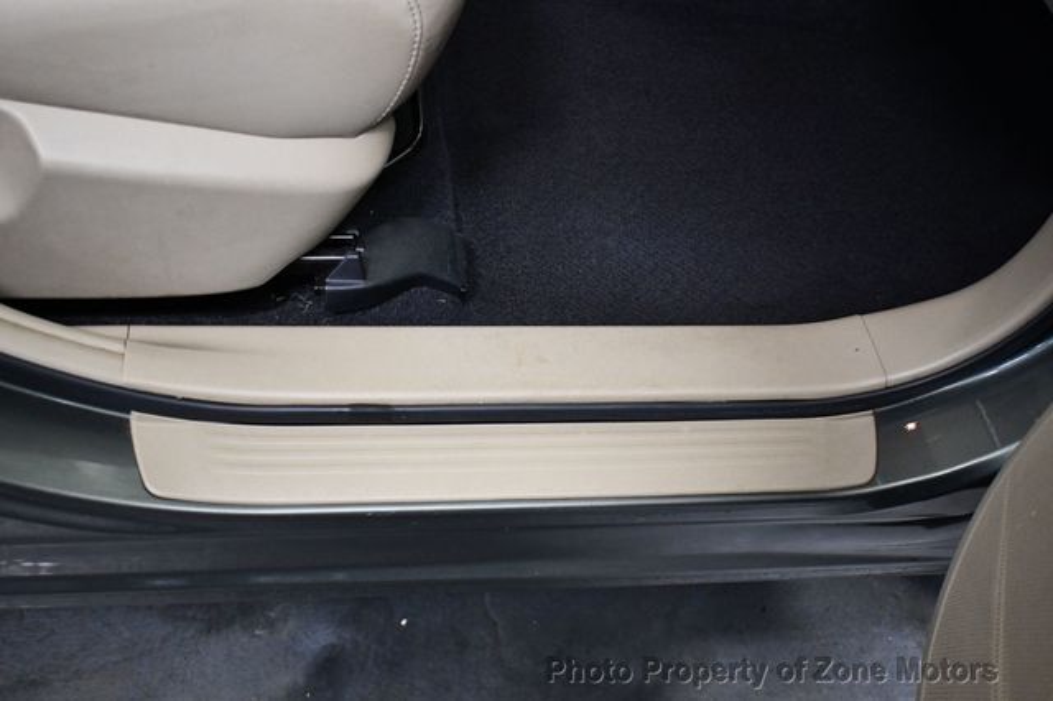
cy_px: 350
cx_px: 526
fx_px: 1228
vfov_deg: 31.9
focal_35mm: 42
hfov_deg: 46.4
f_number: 4.2
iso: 3200
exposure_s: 1/80
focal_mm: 28
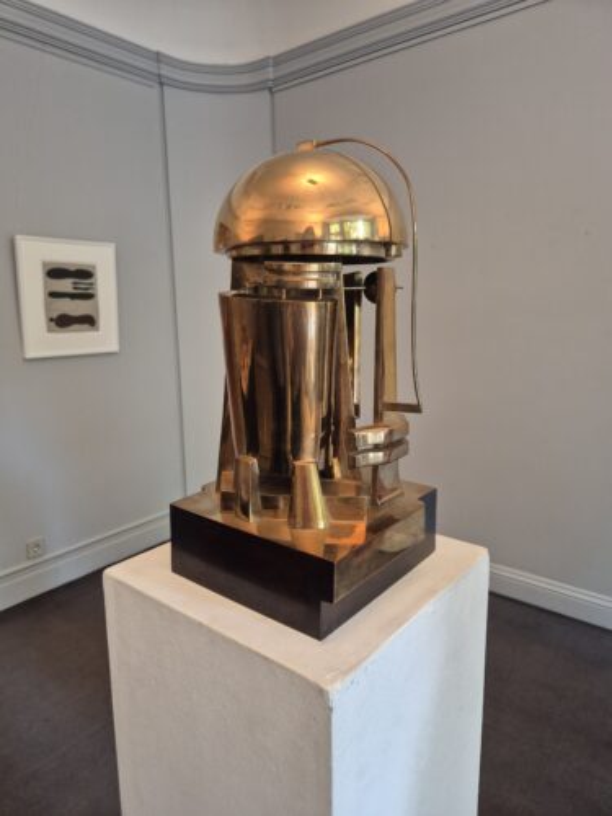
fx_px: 542
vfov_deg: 73.9
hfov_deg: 58.9
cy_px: 408
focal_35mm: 23
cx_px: 306
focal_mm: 5.4
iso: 400
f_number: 1.8
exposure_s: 1/100
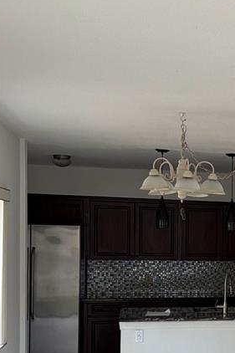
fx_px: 696
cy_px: 257
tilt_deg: -1.7
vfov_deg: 28.1
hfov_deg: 17.9
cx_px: 310
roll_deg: -0.5
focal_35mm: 71
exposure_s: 1/121
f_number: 1.78
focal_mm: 6.76
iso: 64
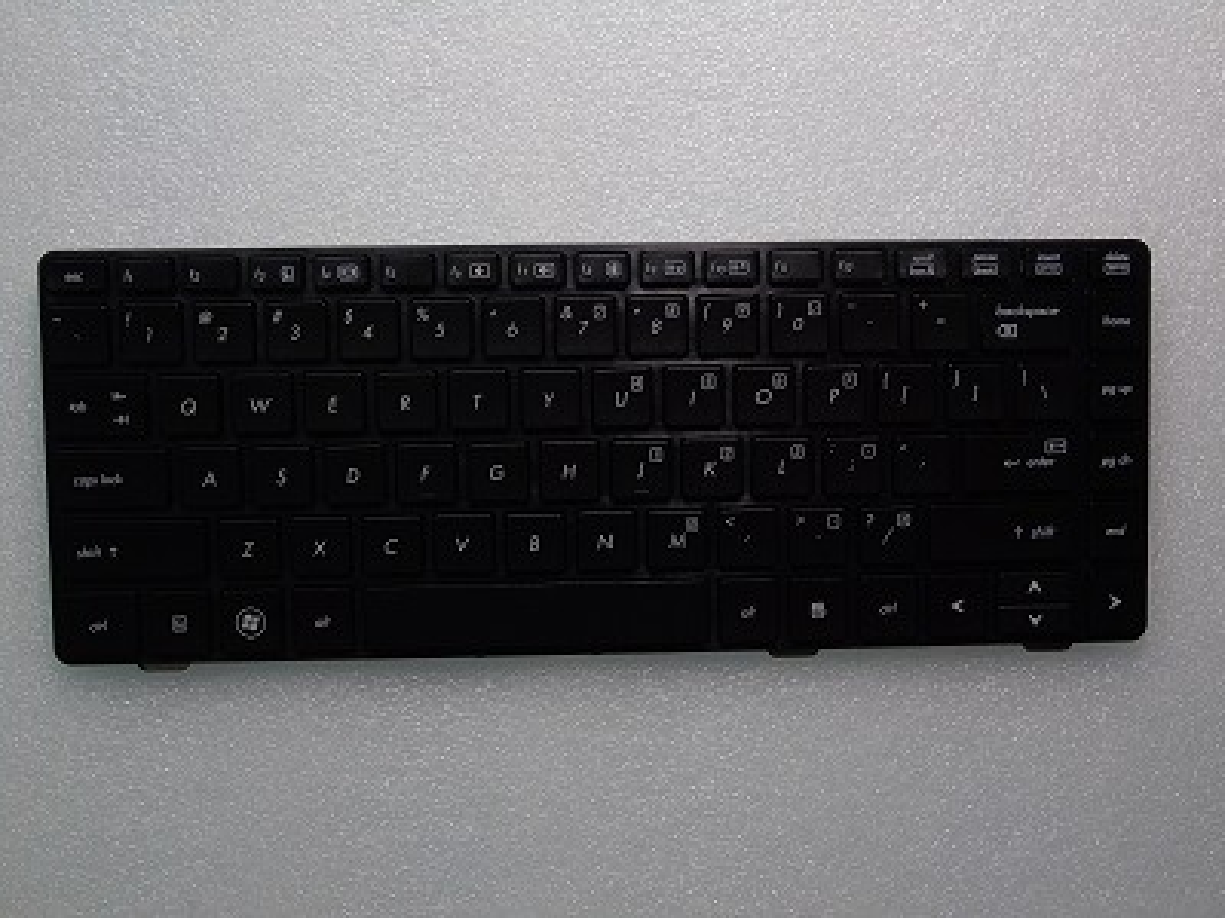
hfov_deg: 54.0
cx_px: 612
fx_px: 1203
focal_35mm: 34
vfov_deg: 41.8
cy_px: 459
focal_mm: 6.1
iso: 100
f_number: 5.6
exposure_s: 1/13
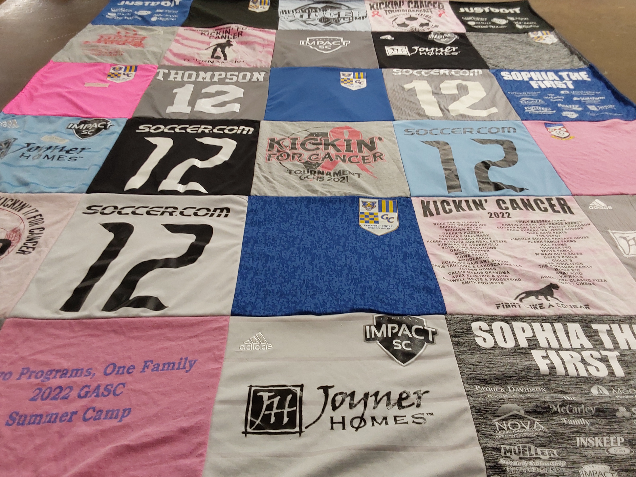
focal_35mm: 29
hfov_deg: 61.6
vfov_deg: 48.2
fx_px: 533
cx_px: 325
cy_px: 246
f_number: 1.9
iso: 80
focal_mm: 2.91
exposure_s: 1/50
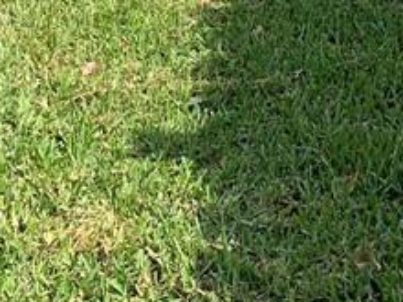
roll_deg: +0.7
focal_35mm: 121
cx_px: -66
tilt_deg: -10.1
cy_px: -293
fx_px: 1409
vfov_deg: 11.2
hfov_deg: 15.7
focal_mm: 4.25
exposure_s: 1/1536
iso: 25
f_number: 1.8
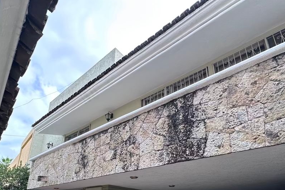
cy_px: 158
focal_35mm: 22
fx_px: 174
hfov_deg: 78.6
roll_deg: -0.3
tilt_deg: +16.9
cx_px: 137
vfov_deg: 52.6
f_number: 2.2
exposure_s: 1/302
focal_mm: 2.22
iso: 40
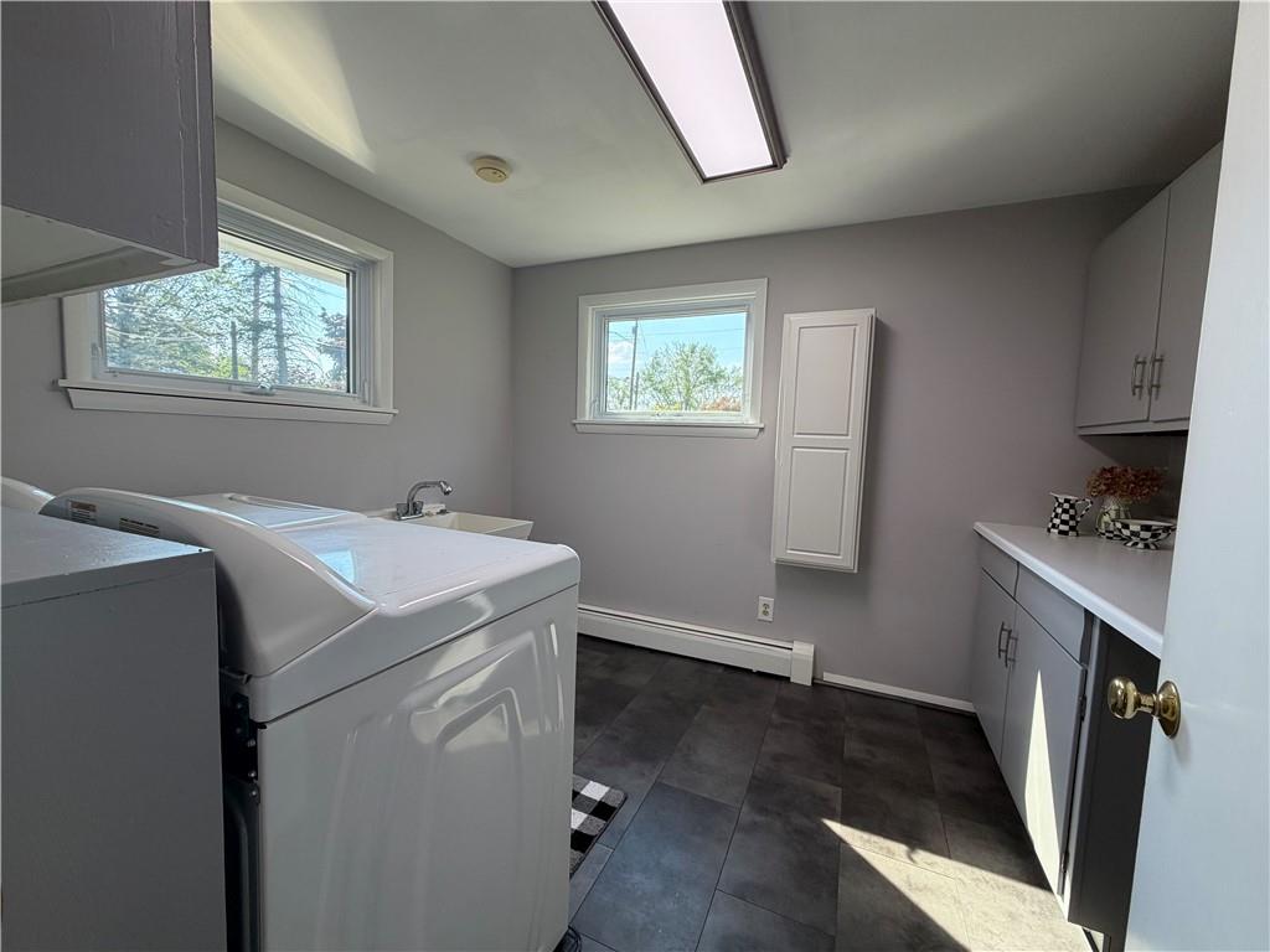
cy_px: 476
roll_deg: -1.5
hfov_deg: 102.1
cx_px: 635
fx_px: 514
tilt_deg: -4.6
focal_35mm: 14
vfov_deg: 85.7
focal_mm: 2.22
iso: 100
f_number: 2.2
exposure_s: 1/118
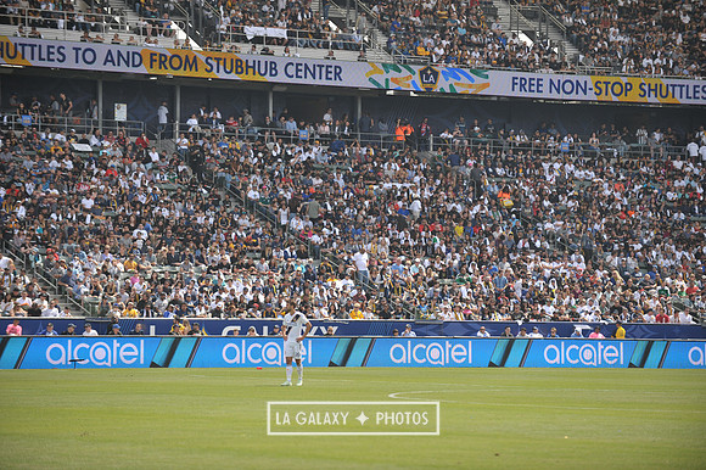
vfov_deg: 9.8
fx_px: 2744
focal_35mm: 140
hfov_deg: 14.7
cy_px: 235
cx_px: 353
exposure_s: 1/2500
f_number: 3.5
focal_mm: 140
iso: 320
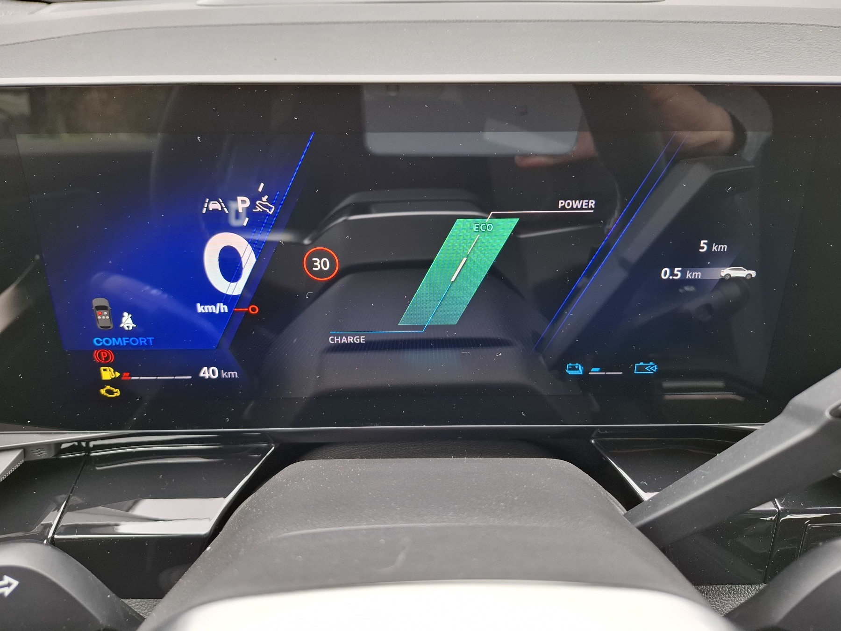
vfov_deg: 58.9
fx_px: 559
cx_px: 420
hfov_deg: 73.9
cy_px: 316
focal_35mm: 23
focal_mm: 5.54
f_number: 1.8
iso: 100
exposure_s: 1/100
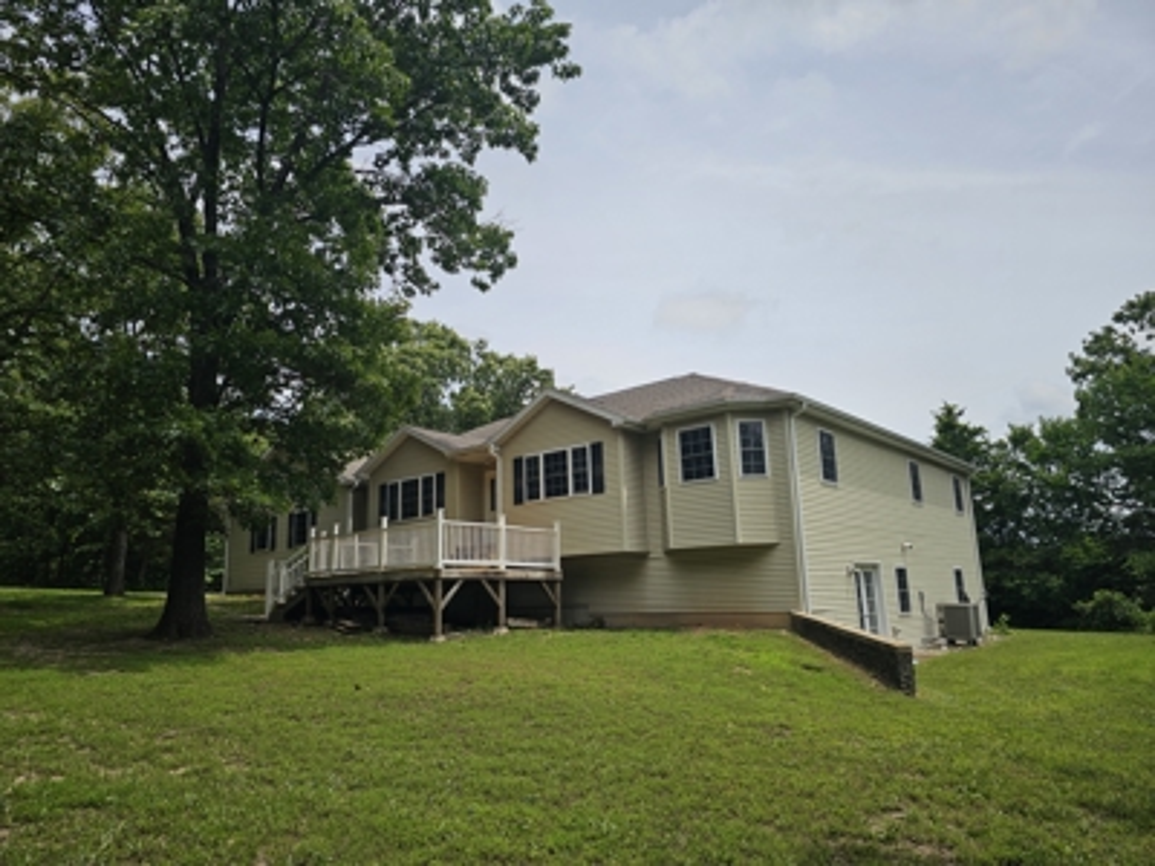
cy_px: 433
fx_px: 767
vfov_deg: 58.9
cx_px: 578
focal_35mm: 23
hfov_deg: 73.9
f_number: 1.7
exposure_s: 1/1332
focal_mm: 6.3
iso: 10
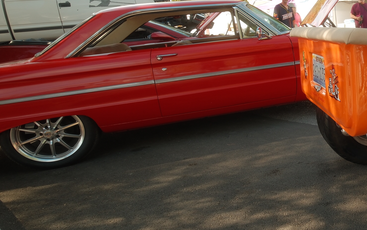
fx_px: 370
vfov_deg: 34.1
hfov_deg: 40.2
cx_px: 423
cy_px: 77
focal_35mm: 37
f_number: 5.6
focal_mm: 9
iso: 125
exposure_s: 1/75
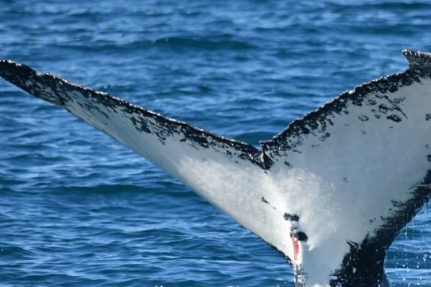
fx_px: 10604
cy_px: 187
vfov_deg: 1.6
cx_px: 221
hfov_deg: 2.3
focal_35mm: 886
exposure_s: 1/8000
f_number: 6.3
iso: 2000
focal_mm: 600
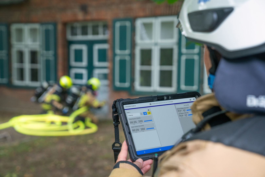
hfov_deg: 38.9
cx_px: 132
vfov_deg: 26.5
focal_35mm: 51
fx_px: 375
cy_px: 88
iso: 1600
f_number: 3.2
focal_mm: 51
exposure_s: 1/800
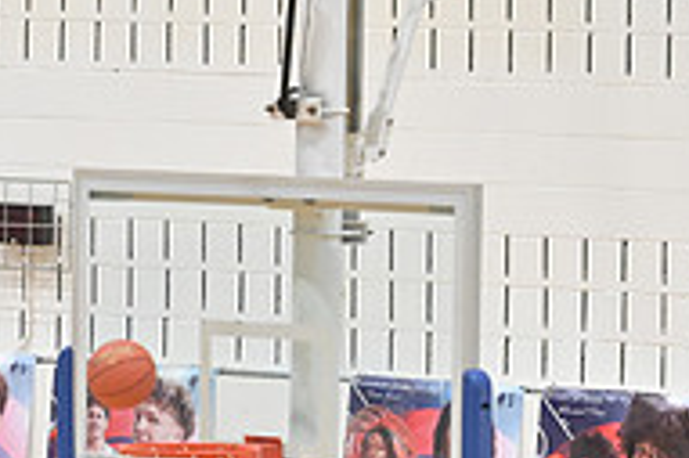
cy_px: 649
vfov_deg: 3.1
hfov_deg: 4.7
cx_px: 227
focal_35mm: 441
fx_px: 8433
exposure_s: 1/800
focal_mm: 145
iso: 6400
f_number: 4
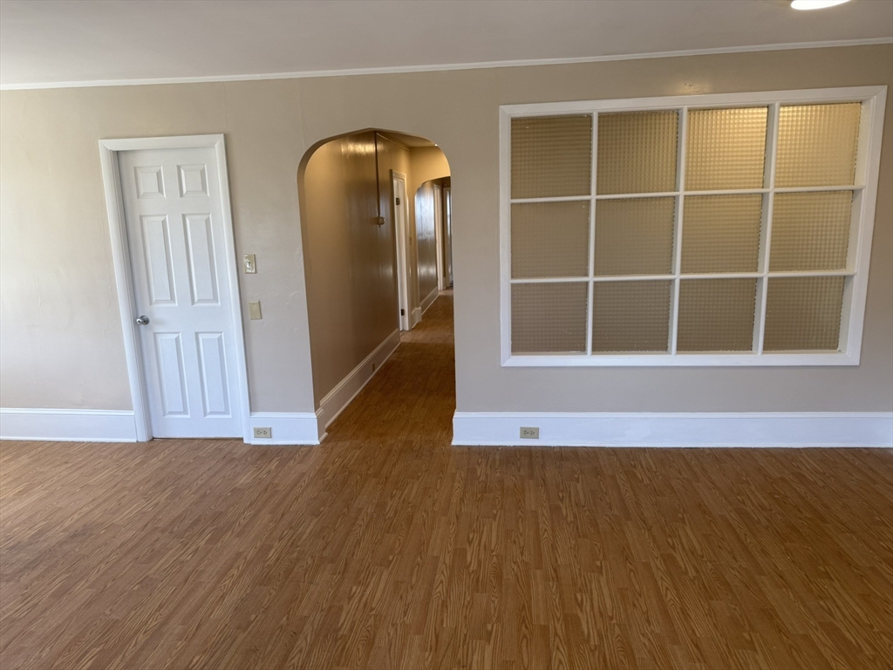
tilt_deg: -9.9
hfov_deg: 71.6
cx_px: 446
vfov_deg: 56.8
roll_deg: +1.8
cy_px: 335
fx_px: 619
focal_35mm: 24
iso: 80
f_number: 1.78
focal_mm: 6.76
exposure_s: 1/120
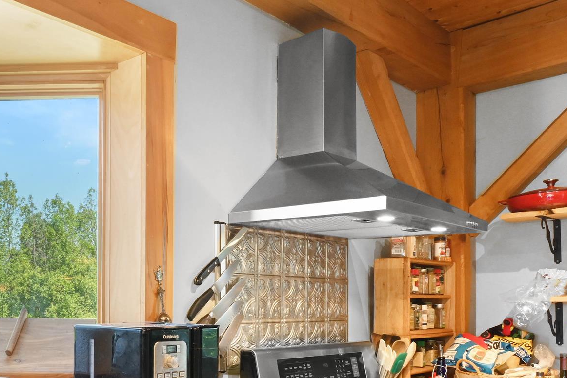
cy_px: 328
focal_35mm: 37
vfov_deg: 34.3
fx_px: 583
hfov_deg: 48.0
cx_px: 88
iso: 1000
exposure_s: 1/5
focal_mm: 14
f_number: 14
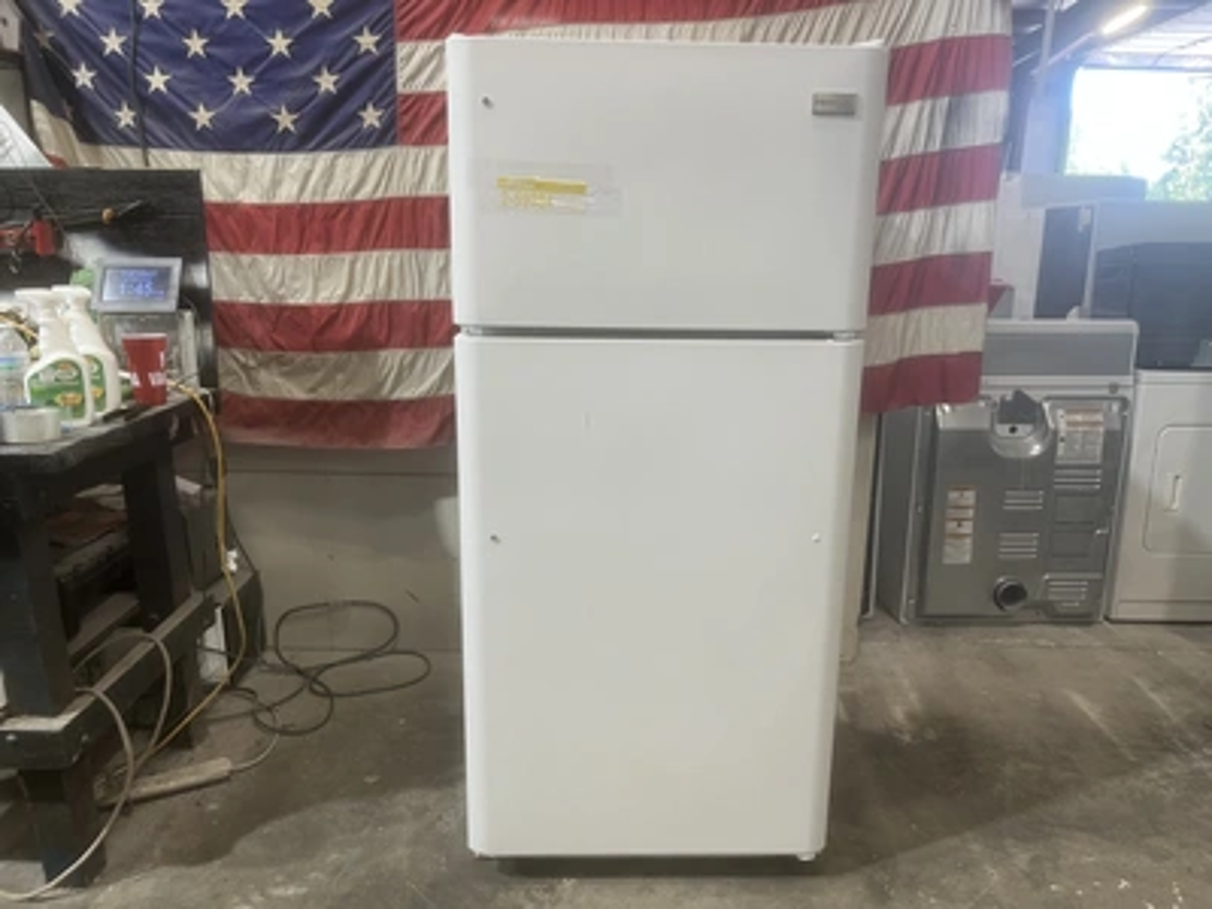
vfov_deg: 53.1
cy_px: 454
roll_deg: -0.3
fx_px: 910
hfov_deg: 67.3
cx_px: 606
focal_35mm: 26
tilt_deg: -14.4
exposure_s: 1/60
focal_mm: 5.1
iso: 80
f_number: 1.6
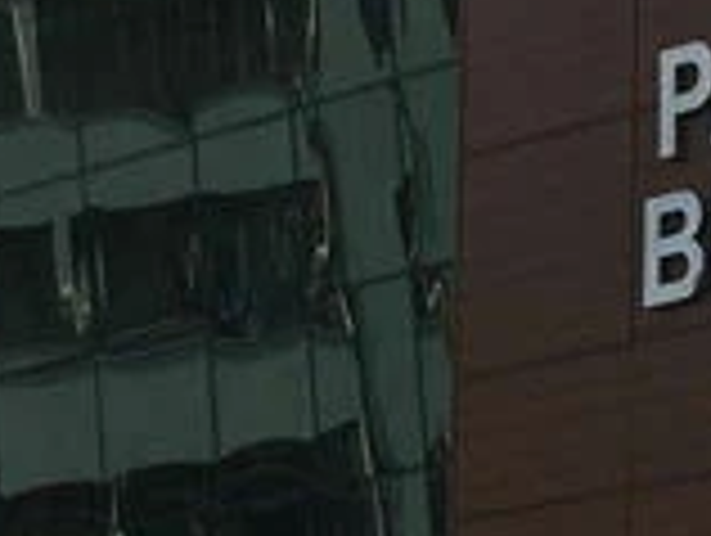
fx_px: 3806
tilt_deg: +15.5
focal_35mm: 185
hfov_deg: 10.2
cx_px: 1156
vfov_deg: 8.0
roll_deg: +0.2
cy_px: 369
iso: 25
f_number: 2.2
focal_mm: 4.15
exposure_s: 1/1672
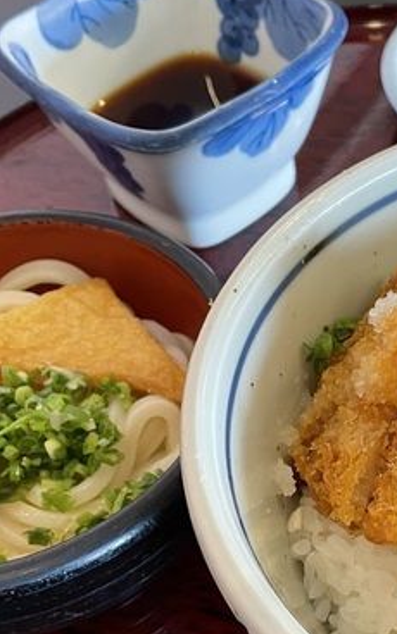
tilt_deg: -53.5
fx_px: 1056
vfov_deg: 33.2
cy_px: 420
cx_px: 425
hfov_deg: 20.4
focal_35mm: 61
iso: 200
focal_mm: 4.2
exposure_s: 1/60
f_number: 1.6
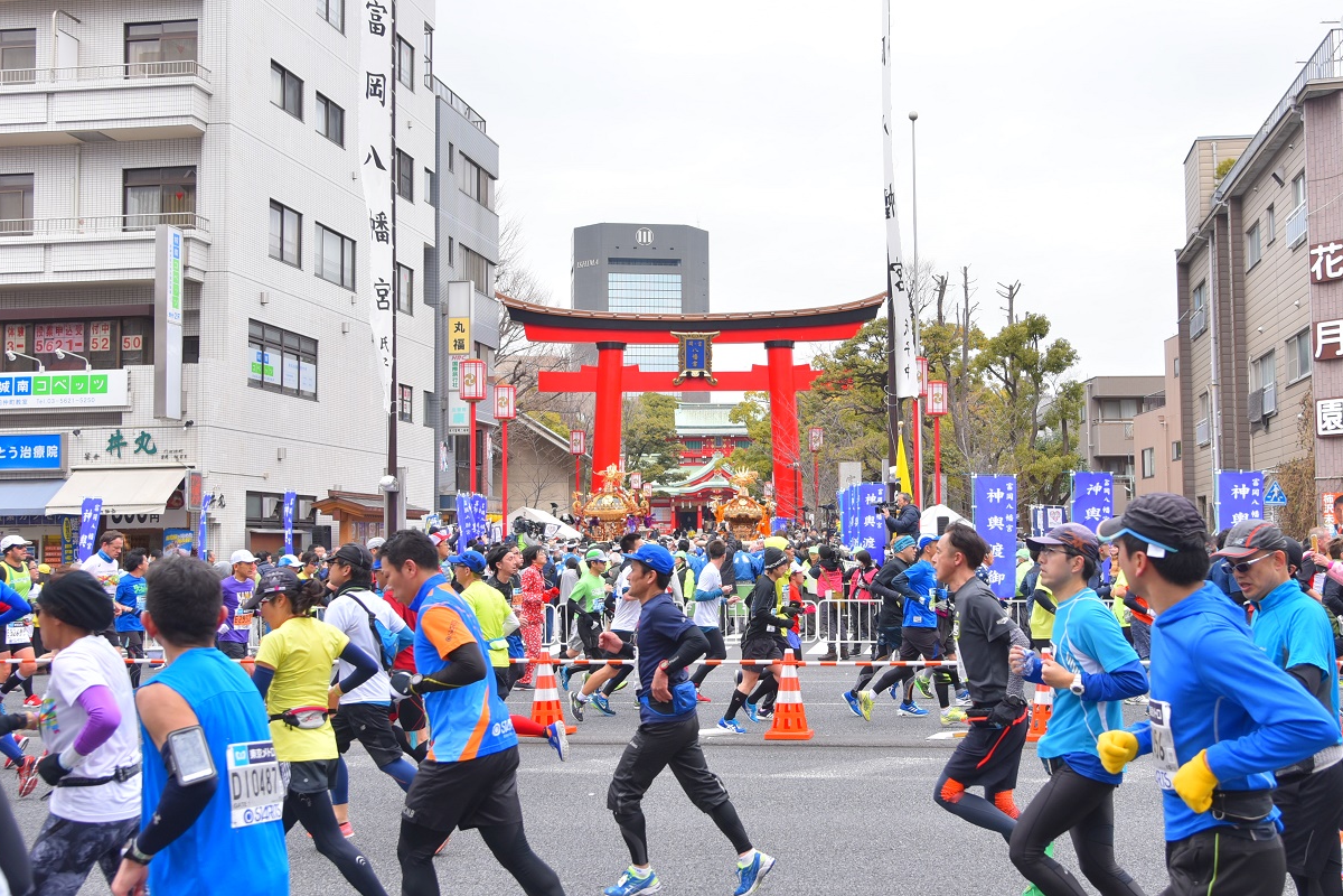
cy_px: 435
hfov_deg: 48.3
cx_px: 755
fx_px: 1492
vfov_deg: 33.4
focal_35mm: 40
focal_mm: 32
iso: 400
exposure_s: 1/800
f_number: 5.6
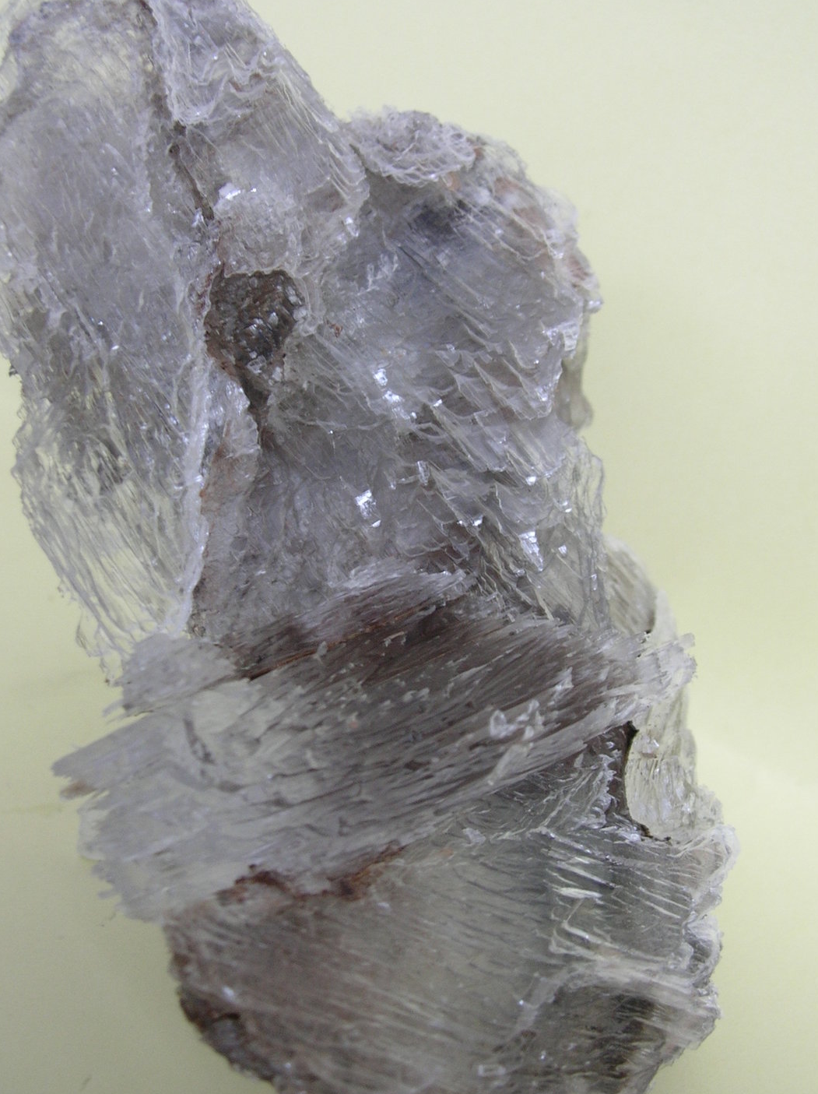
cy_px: 541
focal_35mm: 41
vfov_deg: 45.8
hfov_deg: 35.1
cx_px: 390
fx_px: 1294
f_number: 2.7
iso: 59
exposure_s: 1/3.8
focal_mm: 6
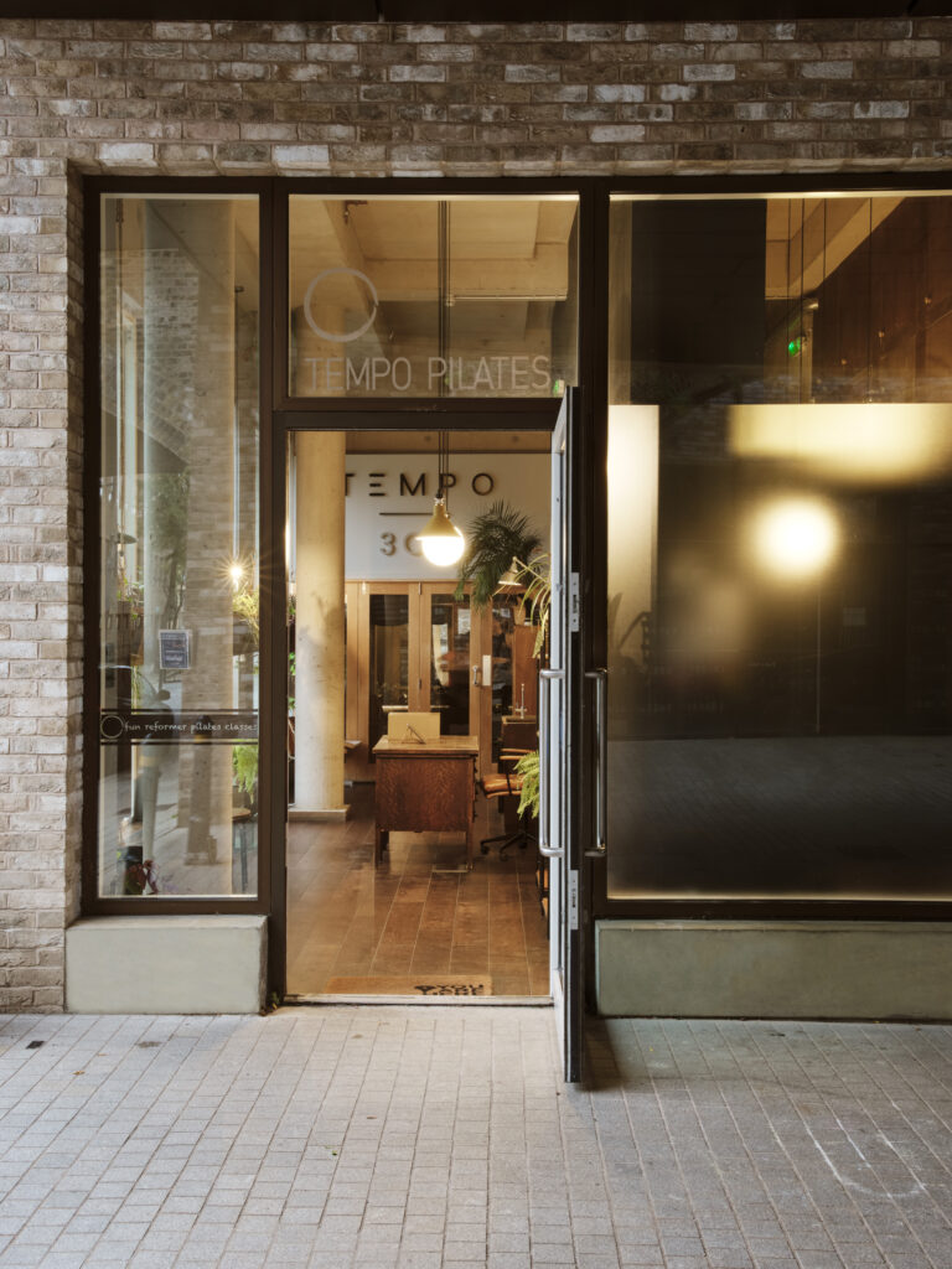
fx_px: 1467
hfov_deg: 36.0
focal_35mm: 40
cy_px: 634
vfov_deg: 46.8
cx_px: 476
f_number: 22
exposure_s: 4
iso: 400
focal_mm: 50
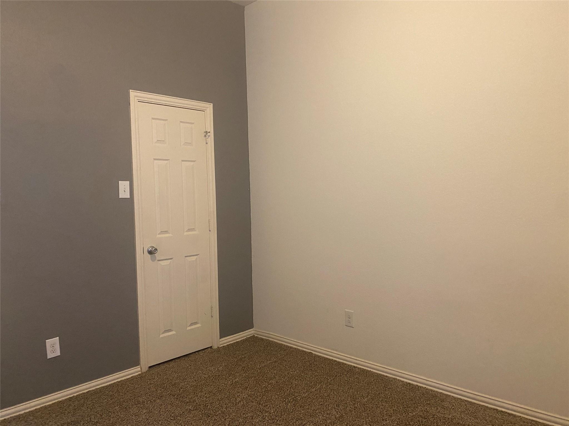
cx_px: 284
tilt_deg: -3.6
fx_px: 427
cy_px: 213
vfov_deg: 53.1
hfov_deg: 67.3
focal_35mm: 26
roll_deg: +1.0
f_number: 1.8
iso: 400
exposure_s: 1/40
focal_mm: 4.25
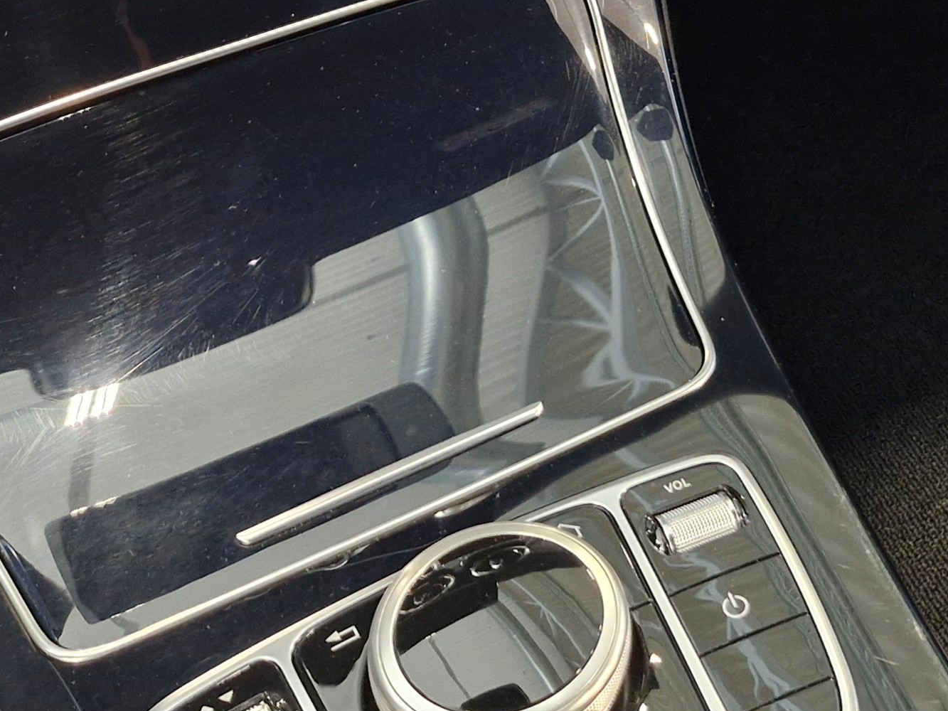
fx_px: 1890
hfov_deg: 27.5
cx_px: 779
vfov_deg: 19.2
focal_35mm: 69
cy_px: -289
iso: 800
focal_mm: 5.54
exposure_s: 1/50
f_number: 1.8
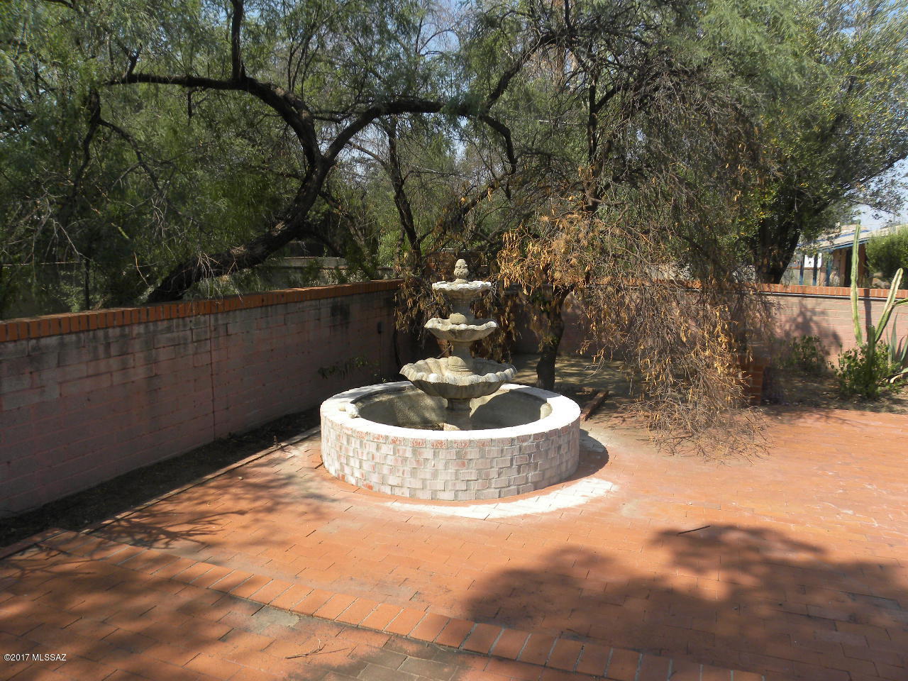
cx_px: 454
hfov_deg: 67.3
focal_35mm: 26
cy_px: 340
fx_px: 682
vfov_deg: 53.1
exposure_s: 1/286
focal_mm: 4.6
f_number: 5
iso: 64
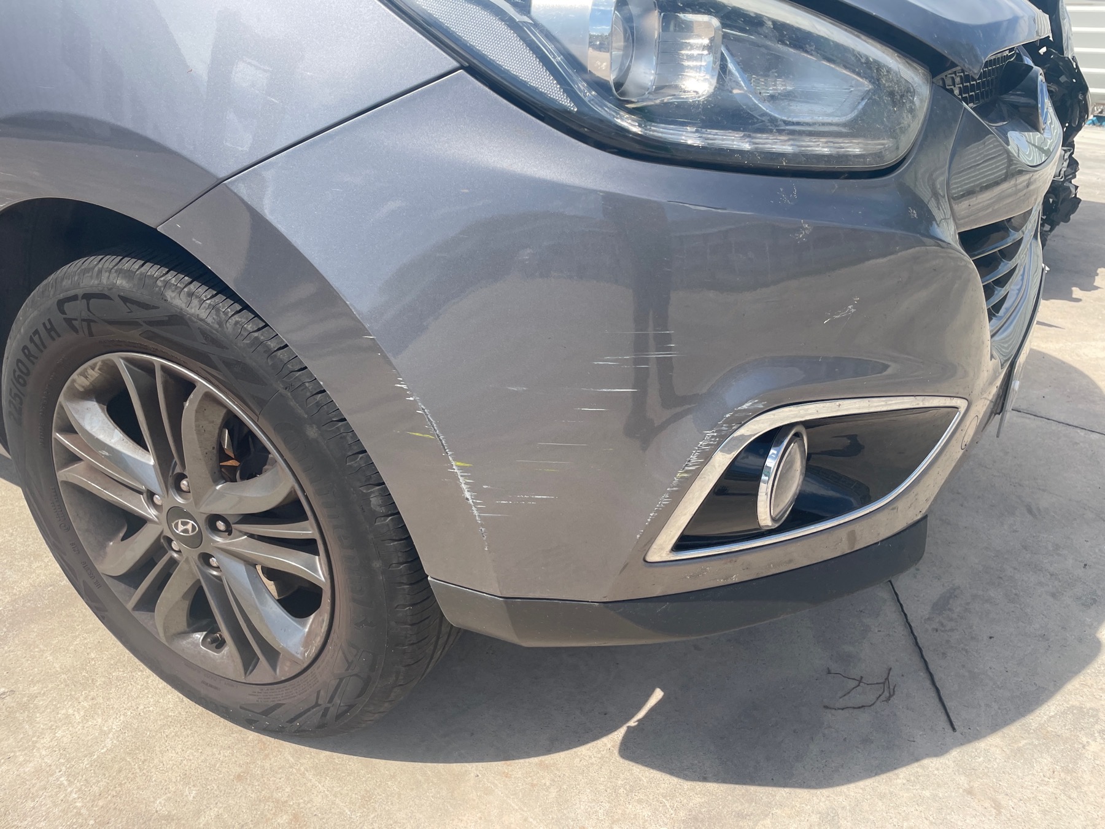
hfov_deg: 67.3
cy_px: 414
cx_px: 552
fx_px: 830
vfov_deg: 53.1
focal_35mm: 26
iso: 32
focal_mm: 4.2
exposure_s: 1/1795
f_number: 1.6
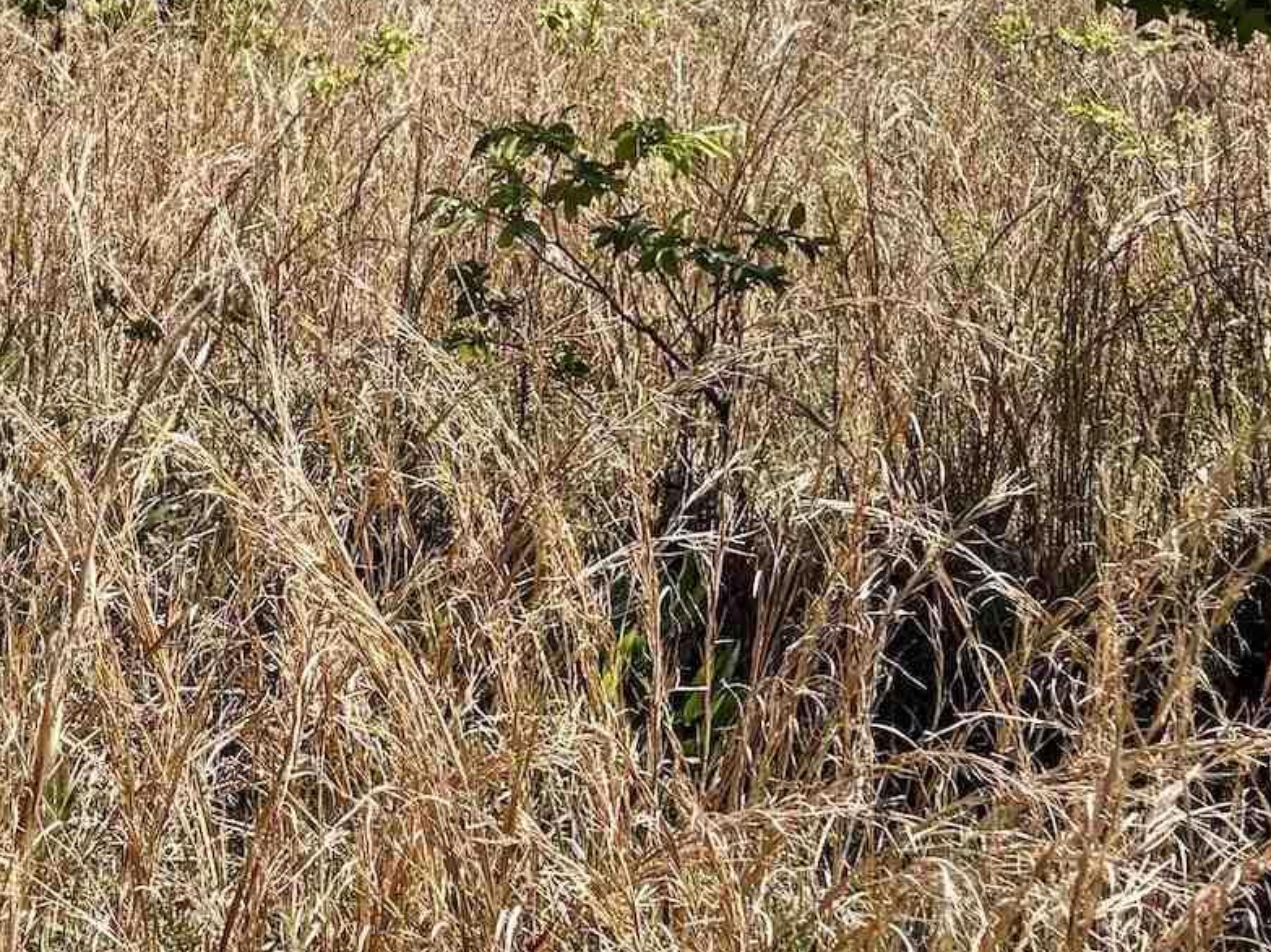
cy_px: -76
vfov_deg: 16.9
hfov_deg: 20.7
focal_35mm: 85
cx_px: -450
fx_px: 3120
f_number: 1.6
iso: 50
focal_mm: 5.96
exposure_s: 1/3125
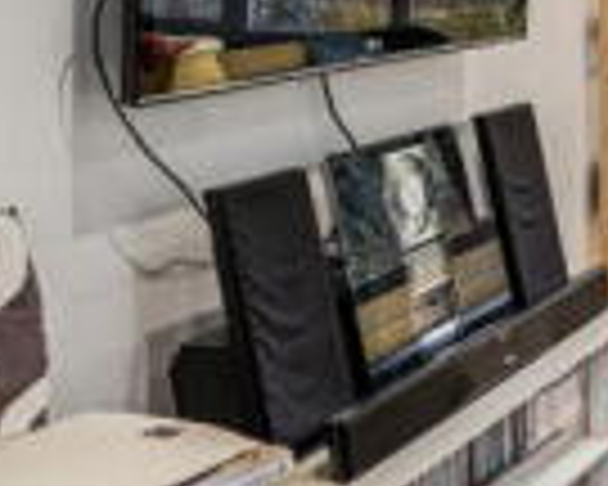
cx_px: 1187
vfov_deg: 17.9
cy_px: -79
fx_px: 1476
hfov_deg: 17.4
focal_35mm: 82
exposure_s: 1/30
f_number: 8
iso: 640
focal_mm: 18
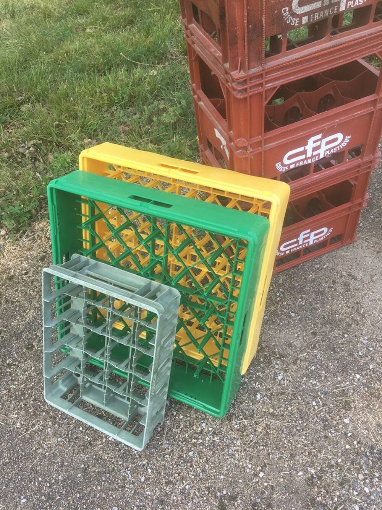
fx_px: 427
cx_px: 191
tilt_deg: -48.6
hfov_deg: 48.2
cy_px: 255
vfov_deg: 61.7
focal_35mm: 29
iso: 25
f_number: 2.2
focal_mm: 4.15
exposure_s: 1/100
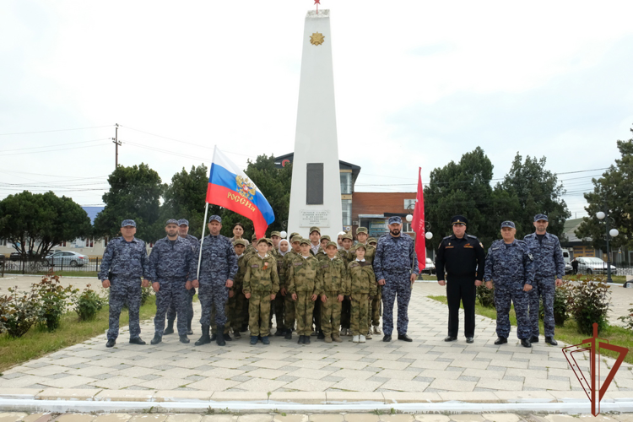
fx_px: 475
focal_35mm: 27
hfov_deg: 67.4
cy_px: 211
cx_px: 316
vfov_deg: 47.9
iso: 4000
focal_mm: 18
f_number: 13
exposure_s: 1/1700
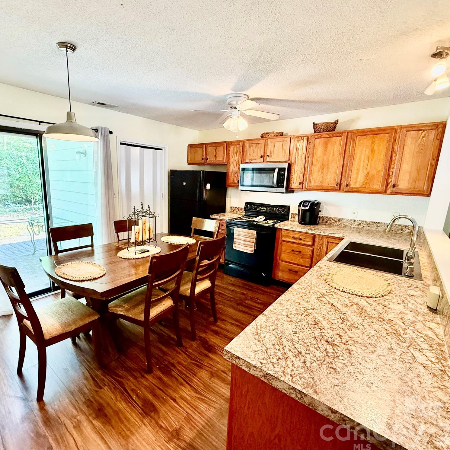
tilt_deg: -10.3
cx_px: 192
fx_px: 250
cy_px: 224
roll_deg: -1.8
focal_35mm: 17
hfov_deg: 83.4
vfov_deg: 84.0
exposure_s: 1/60
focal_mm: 2.22
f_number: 2.2
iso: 500
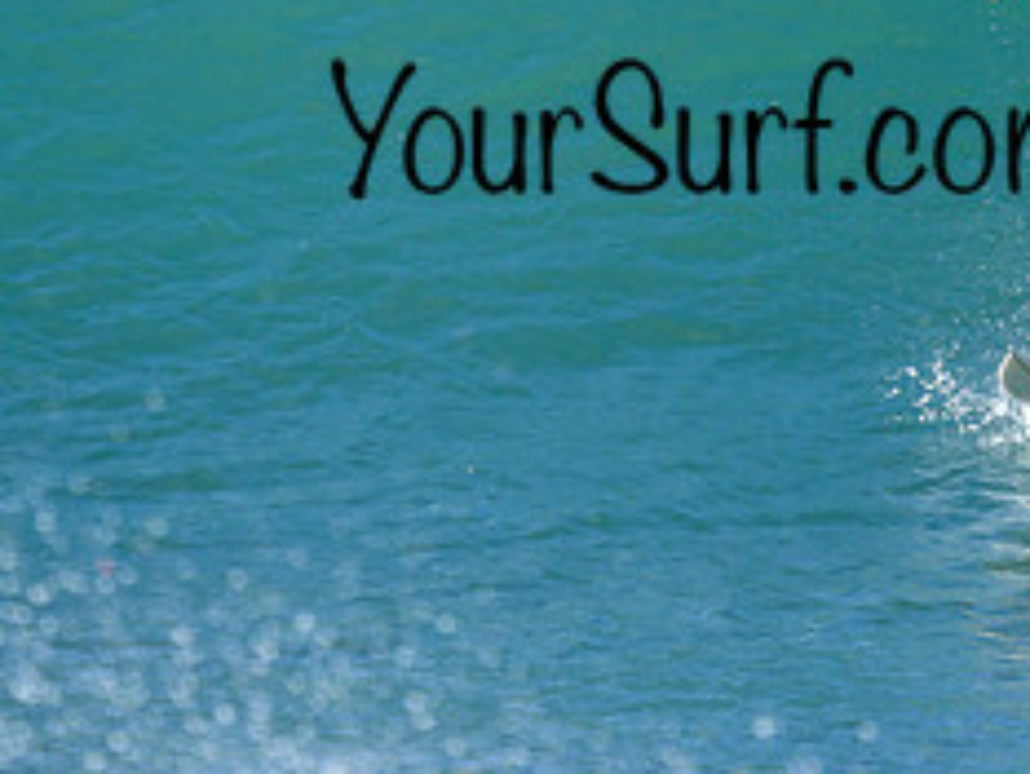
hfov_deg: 0.8
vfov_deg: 0.6
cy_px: 18
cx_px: 614
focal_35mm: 2628
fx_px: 78237
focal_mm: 800
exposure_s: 1/2000
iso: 360
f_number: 6.3
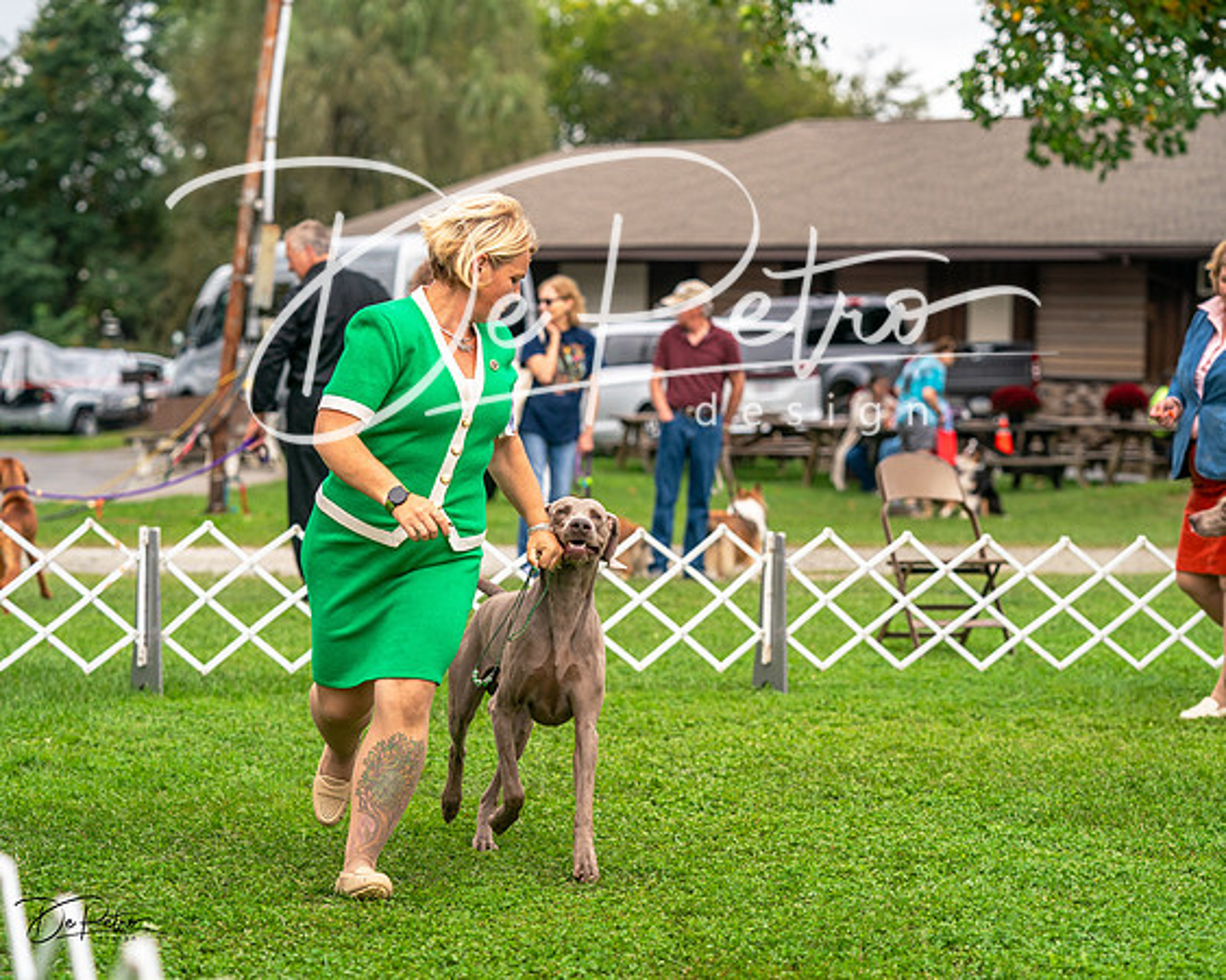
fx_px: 3962
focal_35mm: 109
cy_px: 490
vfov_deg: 14.1
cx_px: 613
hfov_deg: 17.6
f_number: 3.5
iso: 400
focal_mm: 97
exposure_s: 1/1250
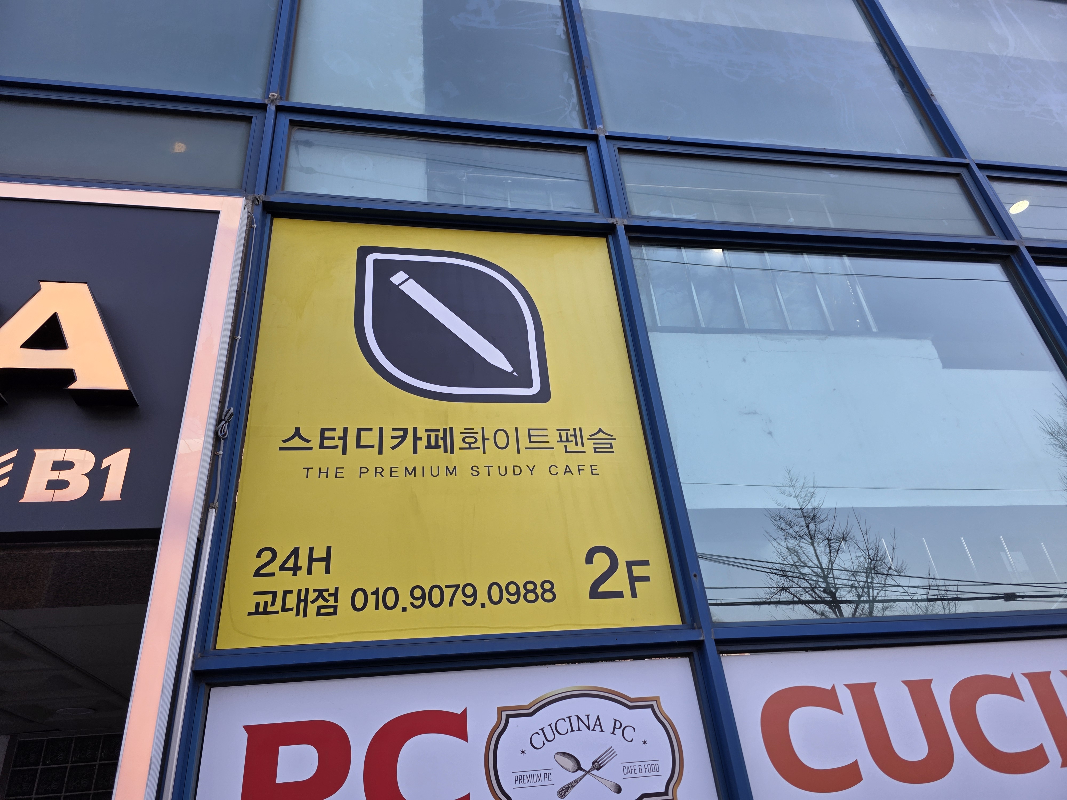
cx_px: 534
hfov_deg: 73.9
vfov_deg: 58.9
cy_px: 400
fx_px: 709
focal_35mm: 23
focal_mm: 6.3
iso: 12
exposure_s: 1/120
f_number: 1.7
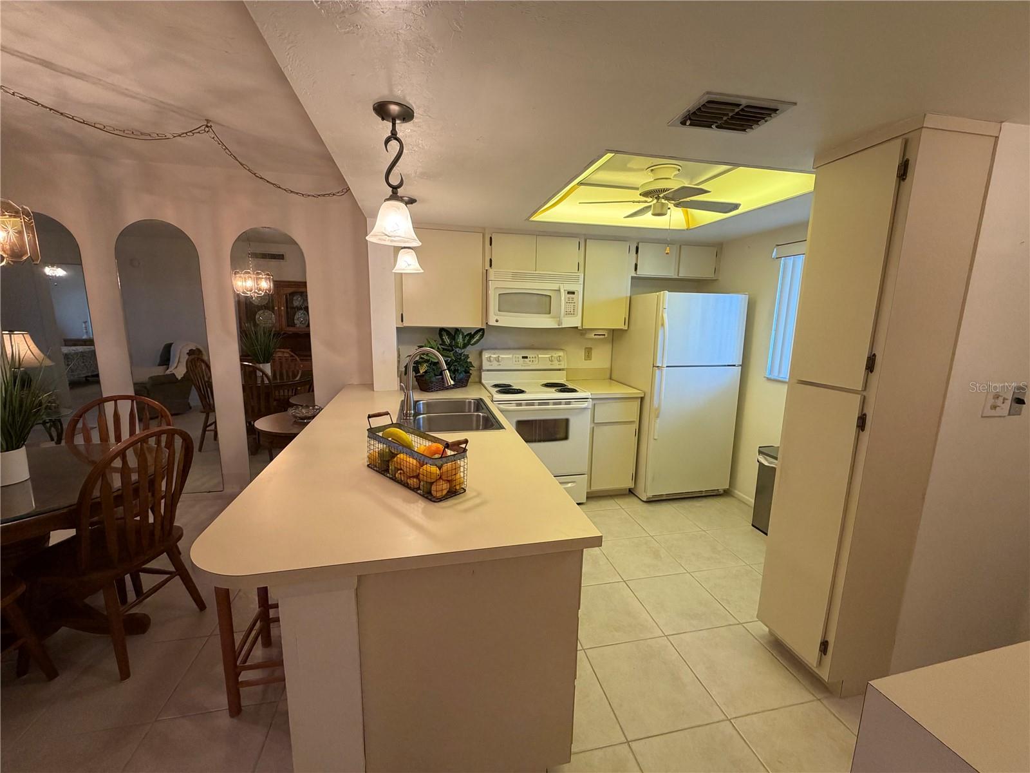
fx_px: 417
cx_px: 515
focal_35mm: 14
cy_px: 386
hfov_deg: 102.1
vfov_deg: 85.7
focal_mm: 2.22
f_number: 2.2
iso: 200
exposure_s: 1/120
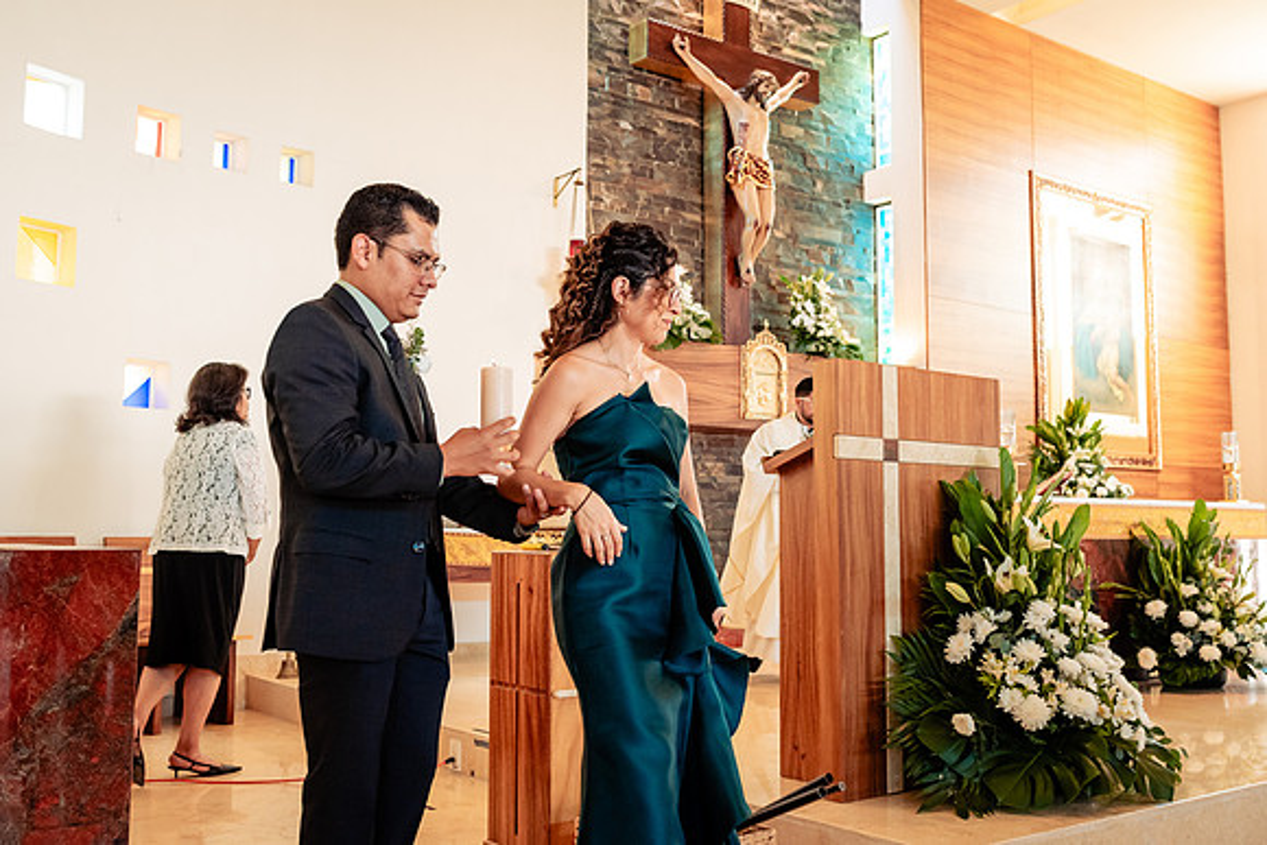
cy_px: 406
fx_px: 1285
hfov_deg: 52.5
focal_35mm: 37
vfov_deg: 36.4
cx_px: 635
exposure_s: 1/125
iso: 2000
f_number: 4.5
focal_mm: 35
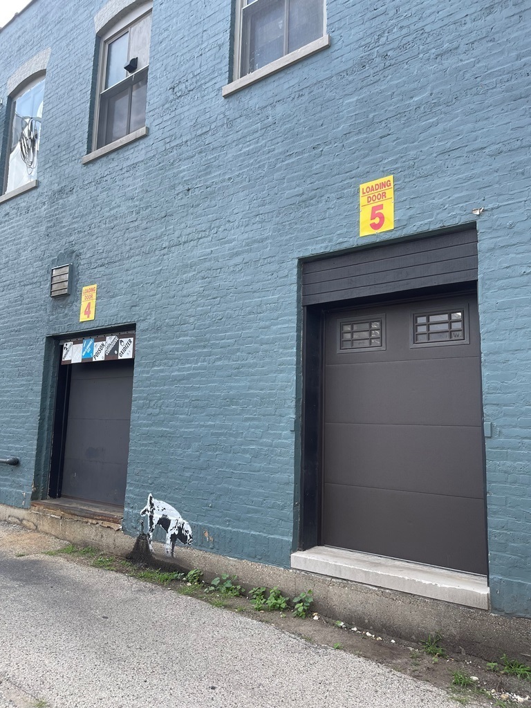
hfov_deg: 53.1
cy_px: 354
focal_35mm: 26
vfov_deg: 67.3
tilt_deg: +9.4
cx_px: 266
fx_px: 532
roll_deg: -1.7
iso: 32
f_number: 1.6
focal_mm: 5.1
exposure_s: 1/713
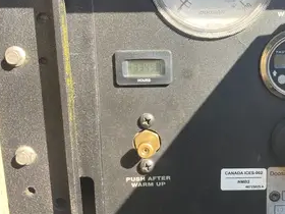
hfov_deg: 34.2
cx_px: 216
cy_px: 71
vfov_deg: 26.4
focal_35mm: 55
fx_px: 453
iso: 20
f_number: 1.8
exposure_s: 1/156
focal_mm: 3.99
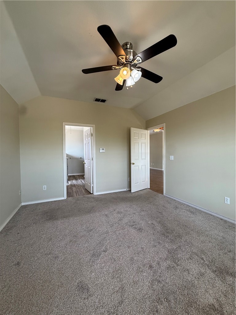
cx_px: 118
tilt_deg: -0.3
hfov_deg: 85.7
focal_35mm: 14
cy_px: 158
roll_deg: +0.8
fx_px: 127
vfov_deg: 102.1
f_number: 2.2
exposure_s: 1/120
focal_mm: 2.22
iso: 200
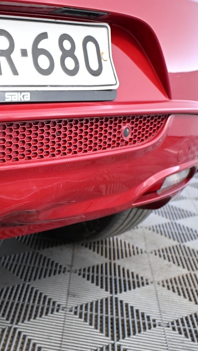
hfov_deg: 20.1
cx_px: -16
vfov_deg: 36.3
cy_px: 192
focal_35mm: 57
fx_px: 536
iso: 3200
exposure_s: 1/80
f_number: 4
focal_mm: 21.5
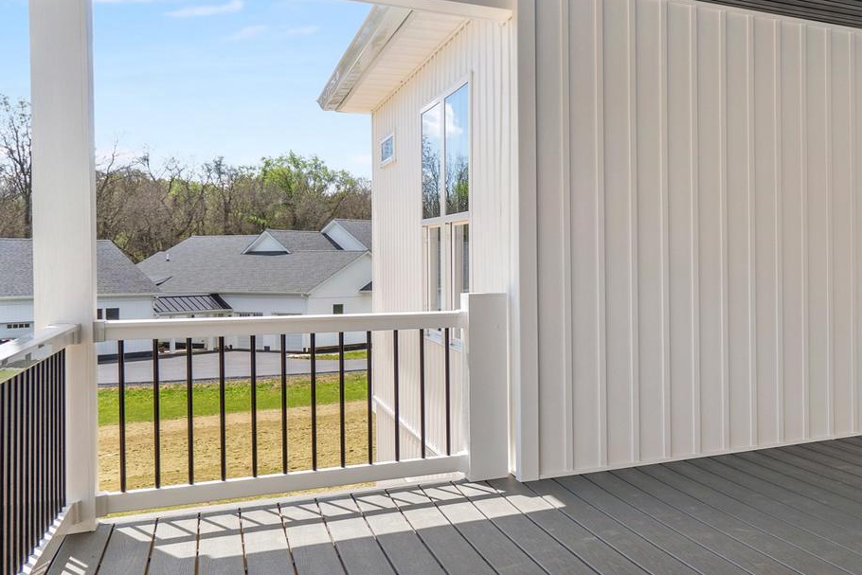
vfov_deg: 36.9
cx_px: 953
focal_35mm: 36
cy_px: 288
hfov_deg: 41.8
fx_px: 862
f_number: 8
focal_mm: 16
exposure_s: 1/200
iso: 640
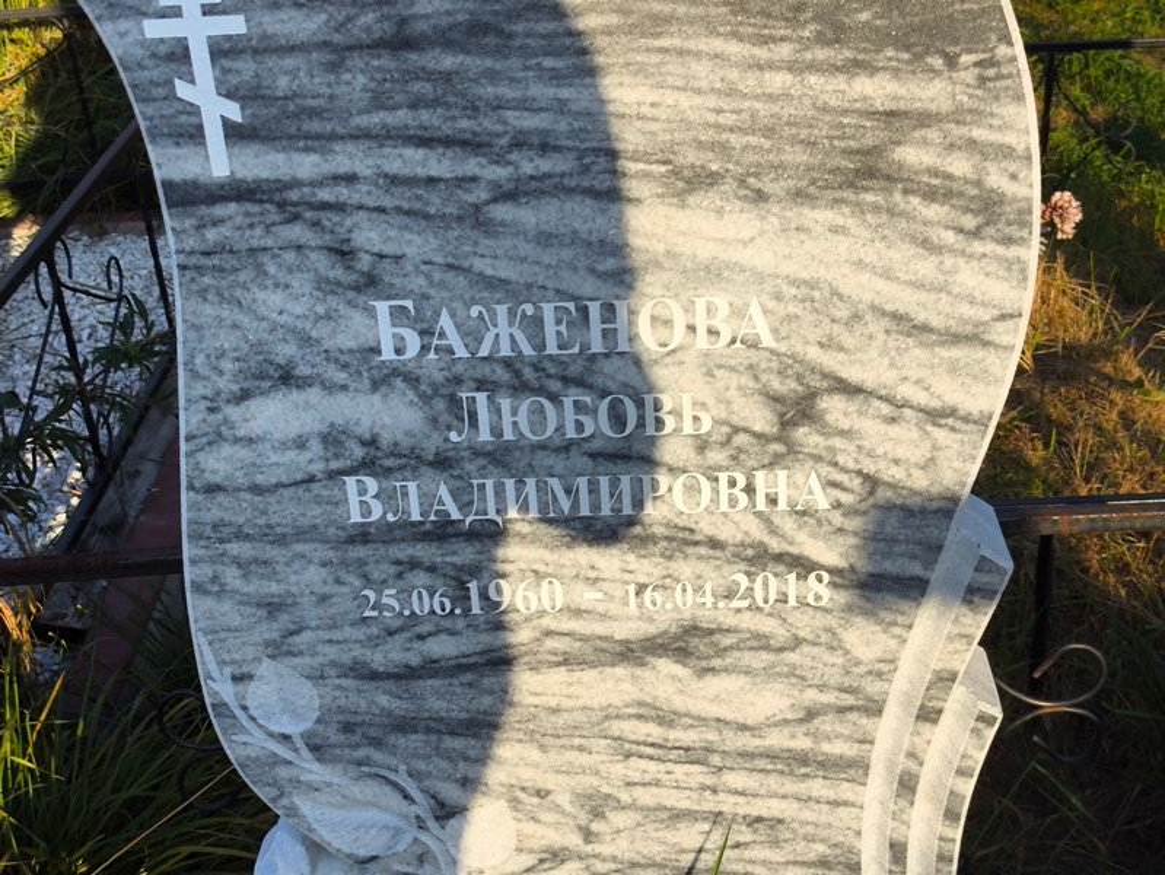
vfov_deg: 29.1
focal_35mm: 50
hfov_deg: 38.2
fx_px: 1684
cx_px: 582
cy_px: 438
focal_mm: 4.71
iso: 50
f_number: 1.7
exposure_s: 1/1081
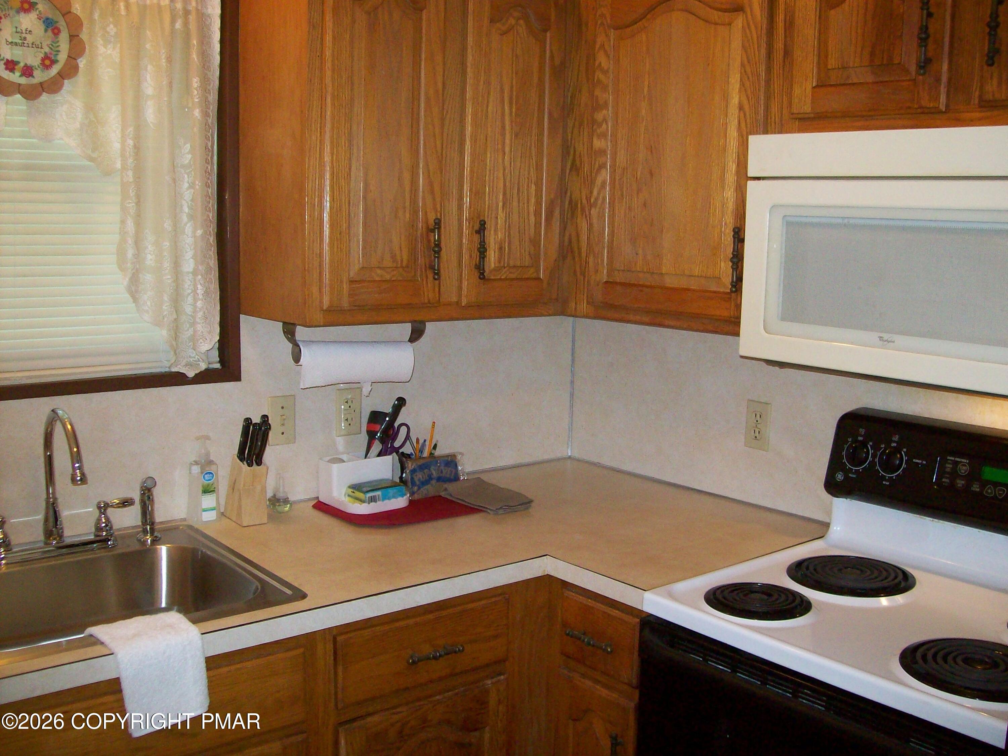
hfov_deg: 51.4
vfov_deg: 39.7
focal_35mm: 36
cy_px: 378
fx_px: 1048
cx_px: 504
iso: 200
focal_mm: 6
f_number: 2.7
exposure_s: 1/64
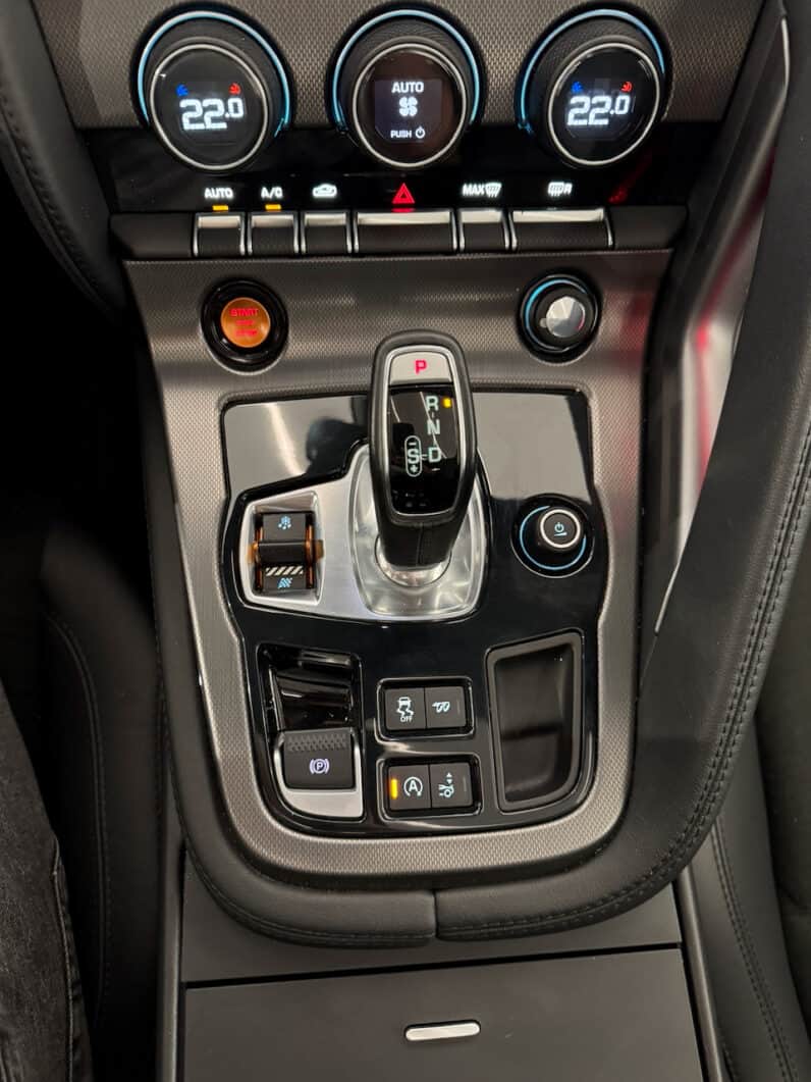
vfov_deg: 71.6
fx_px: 750
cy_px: 541
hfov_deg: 56.8
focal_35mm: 24
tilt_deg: -67.8
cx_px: 406
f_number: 1.78
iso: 800
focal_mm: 6.76
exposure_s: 1/33
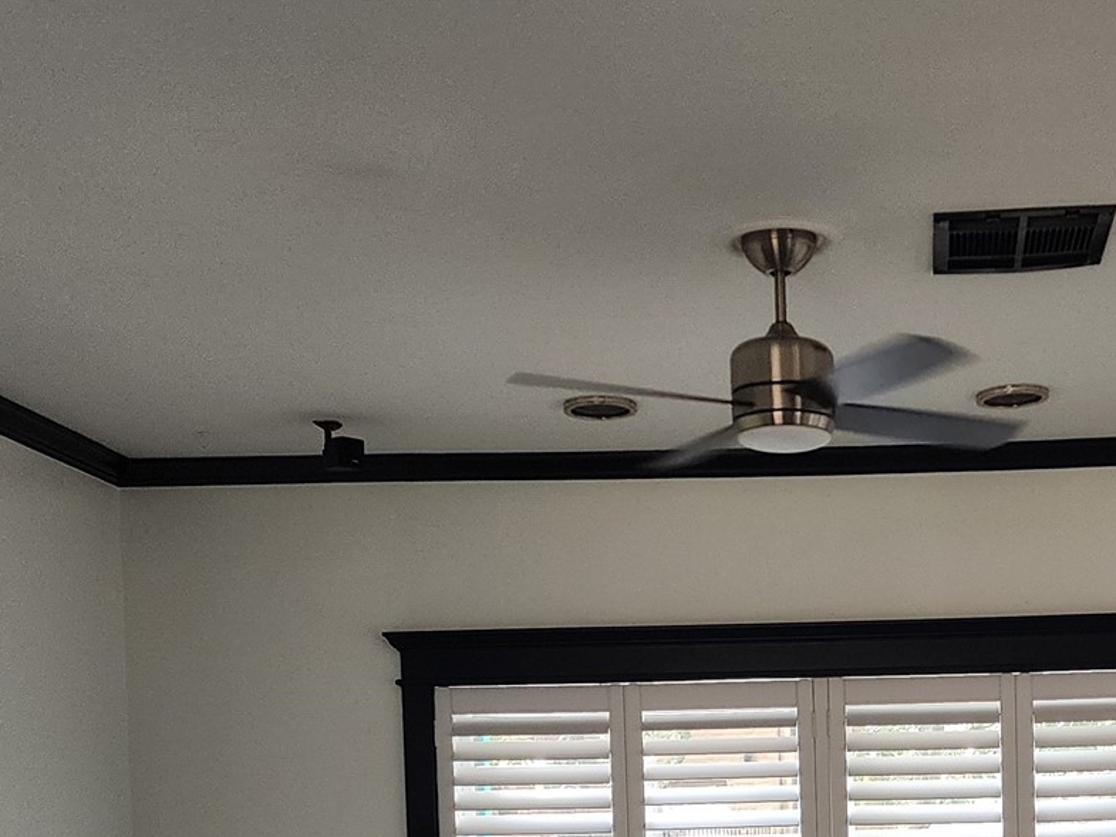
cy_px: 914
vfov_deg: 23.0
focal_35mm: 60
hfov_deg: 31.5
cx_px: 860
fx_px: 1935
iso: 200
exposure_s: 1/120
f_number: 1.8
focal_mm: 6.4
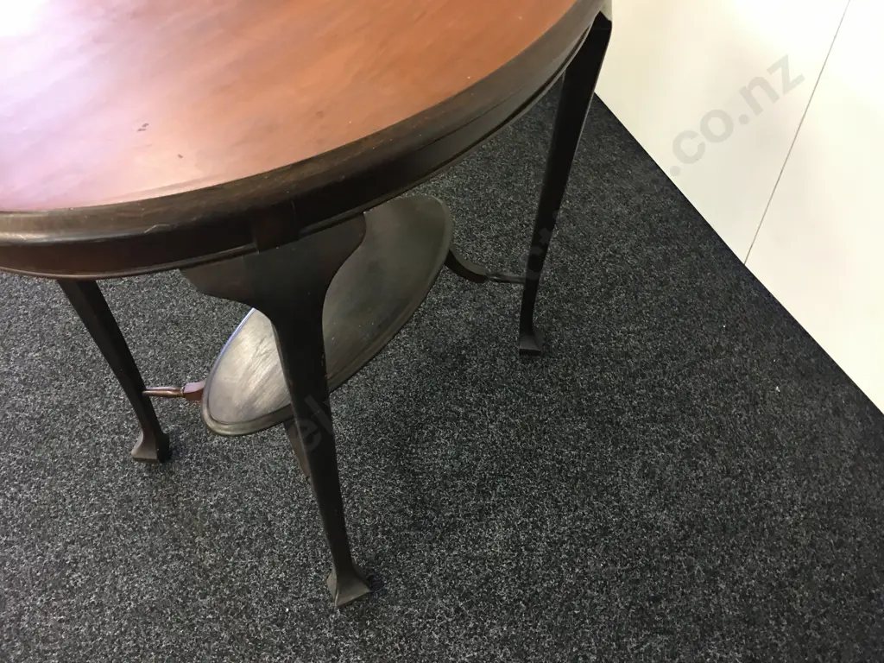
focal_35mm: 29
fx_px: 741
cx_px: 442
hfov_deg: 61.7
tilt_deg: -47.6
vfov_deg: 48.2
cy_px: 332
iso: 80
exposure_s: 1/10
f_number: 2.2
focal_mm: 4.15
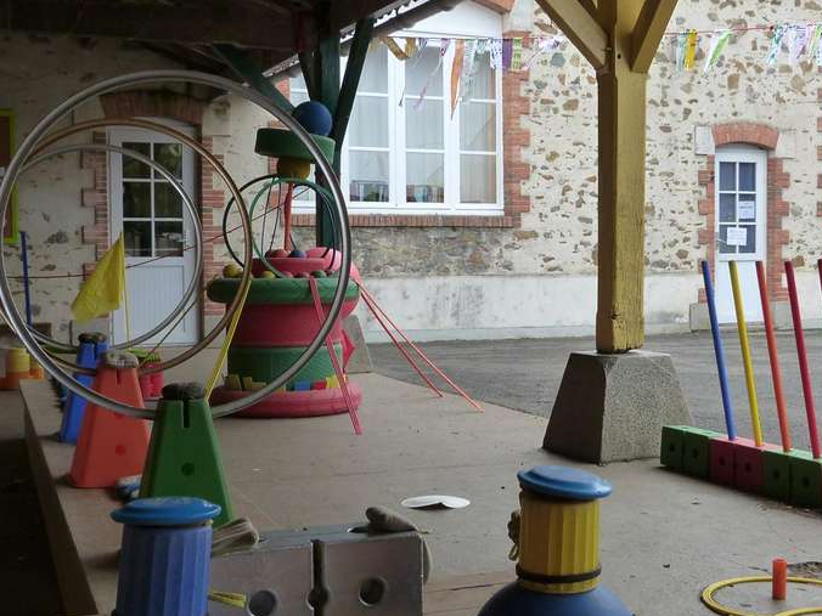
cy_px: 310
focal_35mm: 50
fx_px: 1187
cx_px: 505
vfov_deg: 29.1
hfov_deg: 38.0
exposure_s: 1/125
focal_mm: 5.8
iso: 160
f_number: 3.6
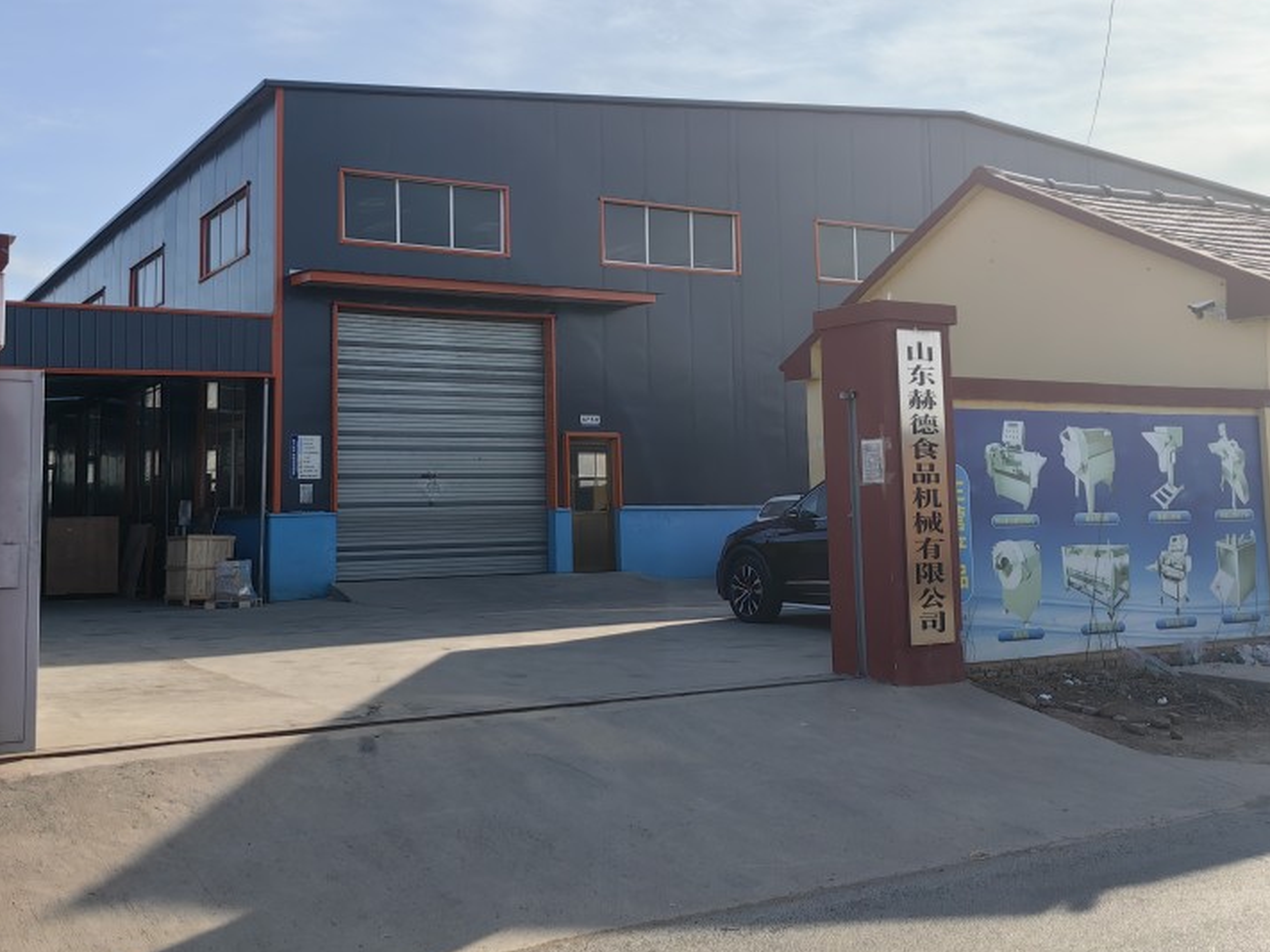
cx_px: 548
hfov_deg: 48.8
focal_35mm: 38
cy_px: 384
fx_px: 1394
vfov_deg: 37.6
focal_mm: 5.75
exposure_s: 1/23810
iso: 50
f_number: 1.4
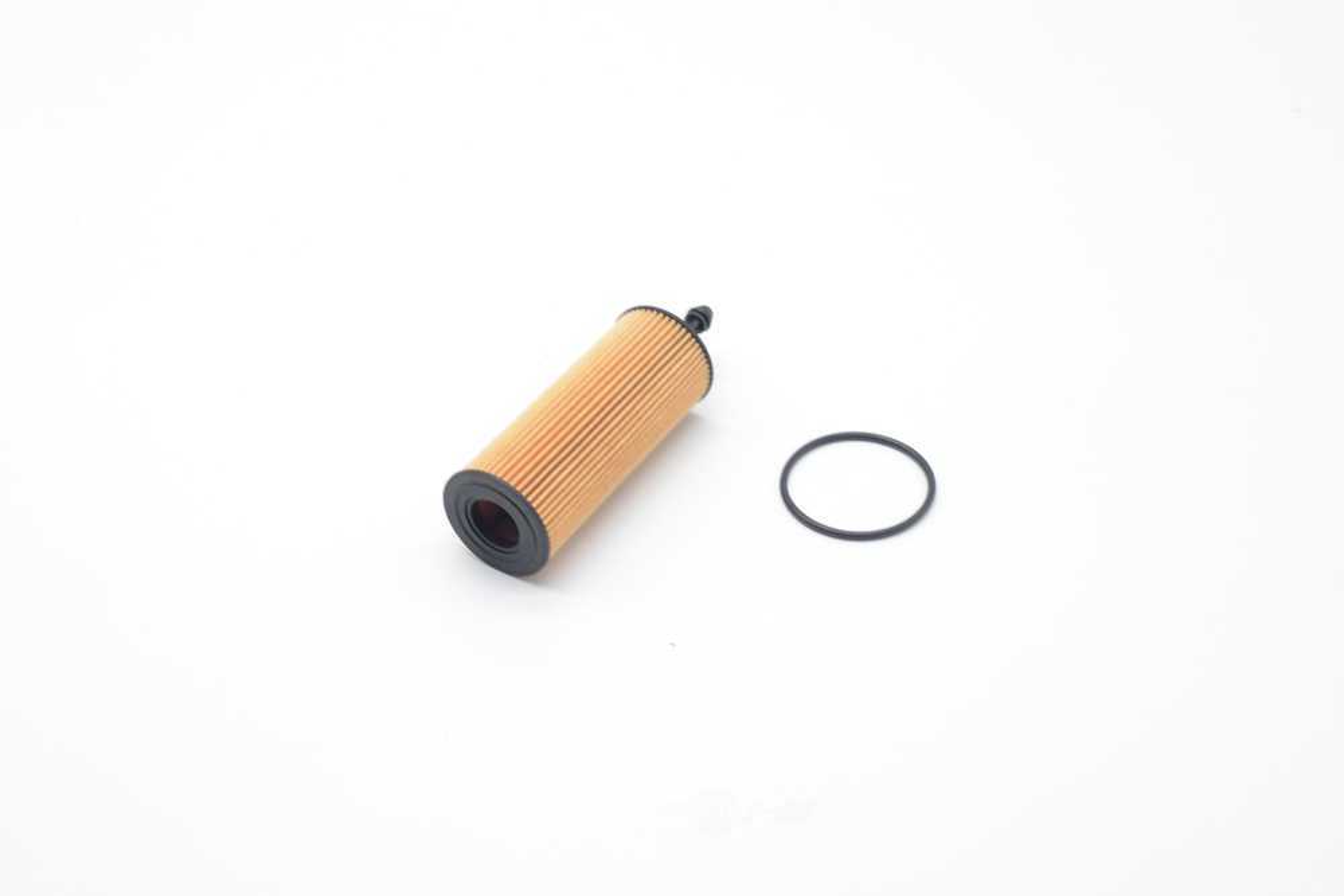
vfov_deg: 27.0
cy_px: 448
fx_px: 1867
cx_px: 672
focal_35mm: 50
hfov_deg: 39.6
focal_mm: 50
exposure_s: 1/80
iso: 3200
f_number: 13
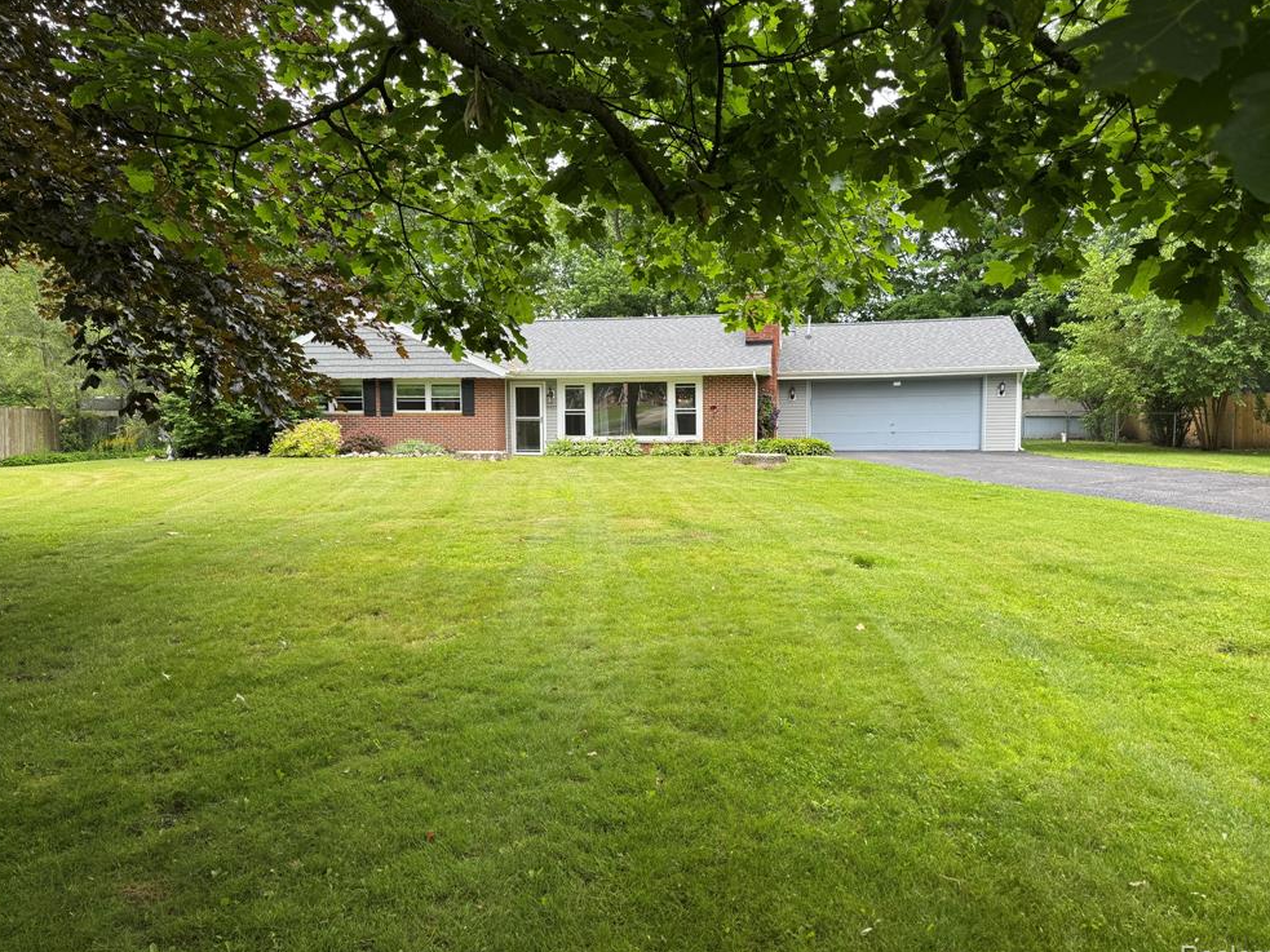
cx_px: 650
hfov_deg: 69.4
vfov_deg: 54.9
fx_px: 917
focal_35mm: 25
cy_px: 481
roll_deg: +0.6
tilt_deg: -4.9
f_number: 1.78
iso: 64
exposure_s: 1/121
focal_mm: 6.76
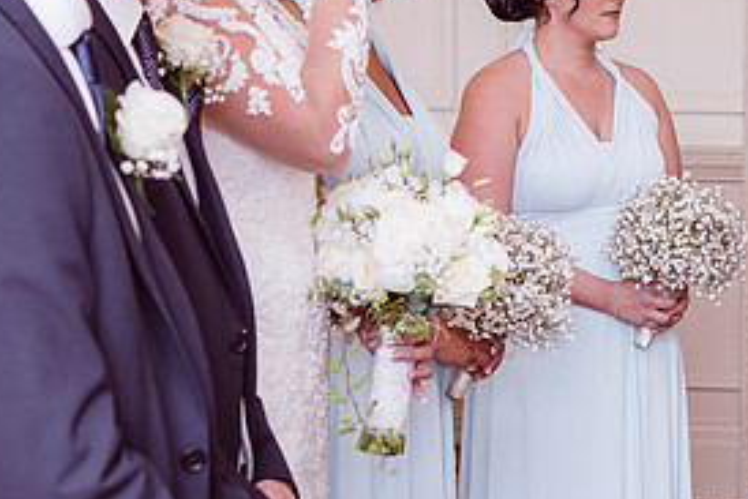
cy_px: 181
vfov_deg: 10.8
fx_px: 2640
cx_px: 663
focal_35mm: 127
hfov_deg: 15.9
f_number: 5.6
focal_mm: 60
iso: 320
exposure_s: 1/80
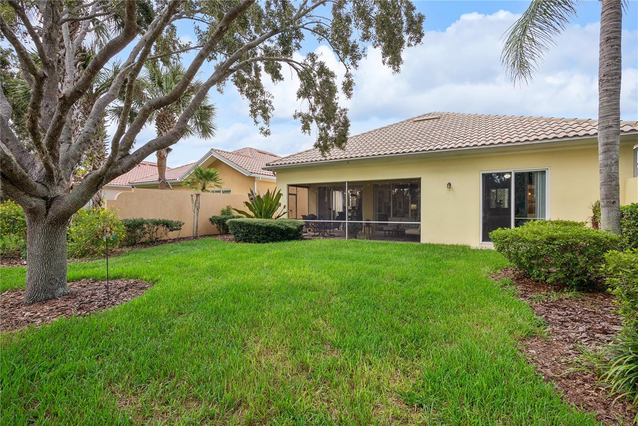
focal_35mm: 16
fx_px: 284
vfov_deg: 73.8
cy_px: 213
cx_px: 319
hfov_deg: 96.7
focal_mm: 16
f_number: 10
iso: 80
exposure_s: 1/50
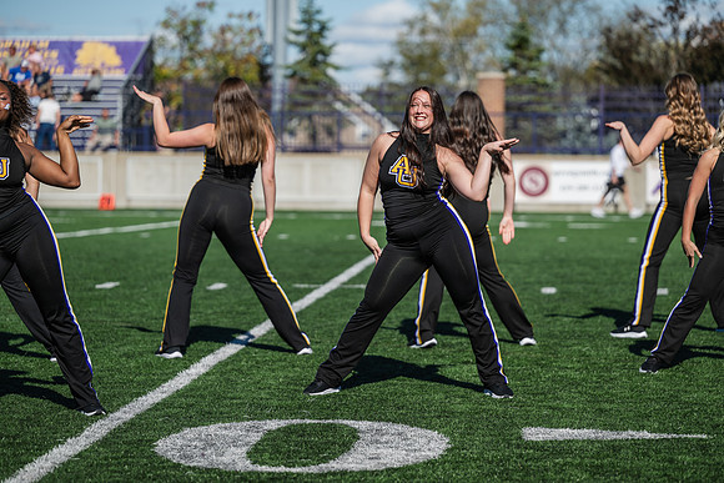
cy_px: 242
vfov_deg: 10.6
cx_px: 362
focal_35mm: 130
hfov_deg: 15.8
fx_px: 2615
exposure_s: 1/1600
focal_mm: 130
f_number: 3.2
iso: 80
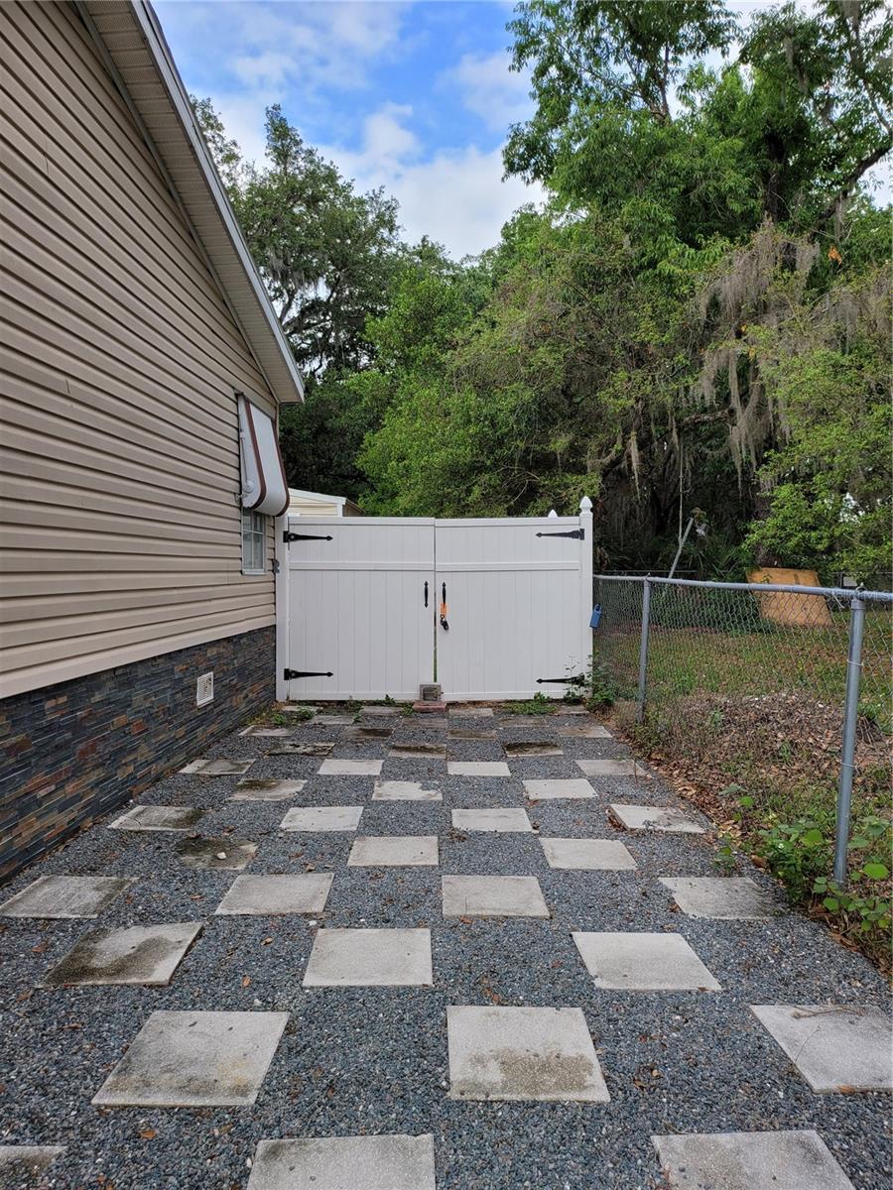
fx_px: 894
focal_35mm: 26
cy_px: 595
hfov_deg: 53.1
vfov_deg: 67.3
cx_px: 446
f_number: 1.8
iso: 40
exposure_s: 1/807
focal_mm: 5
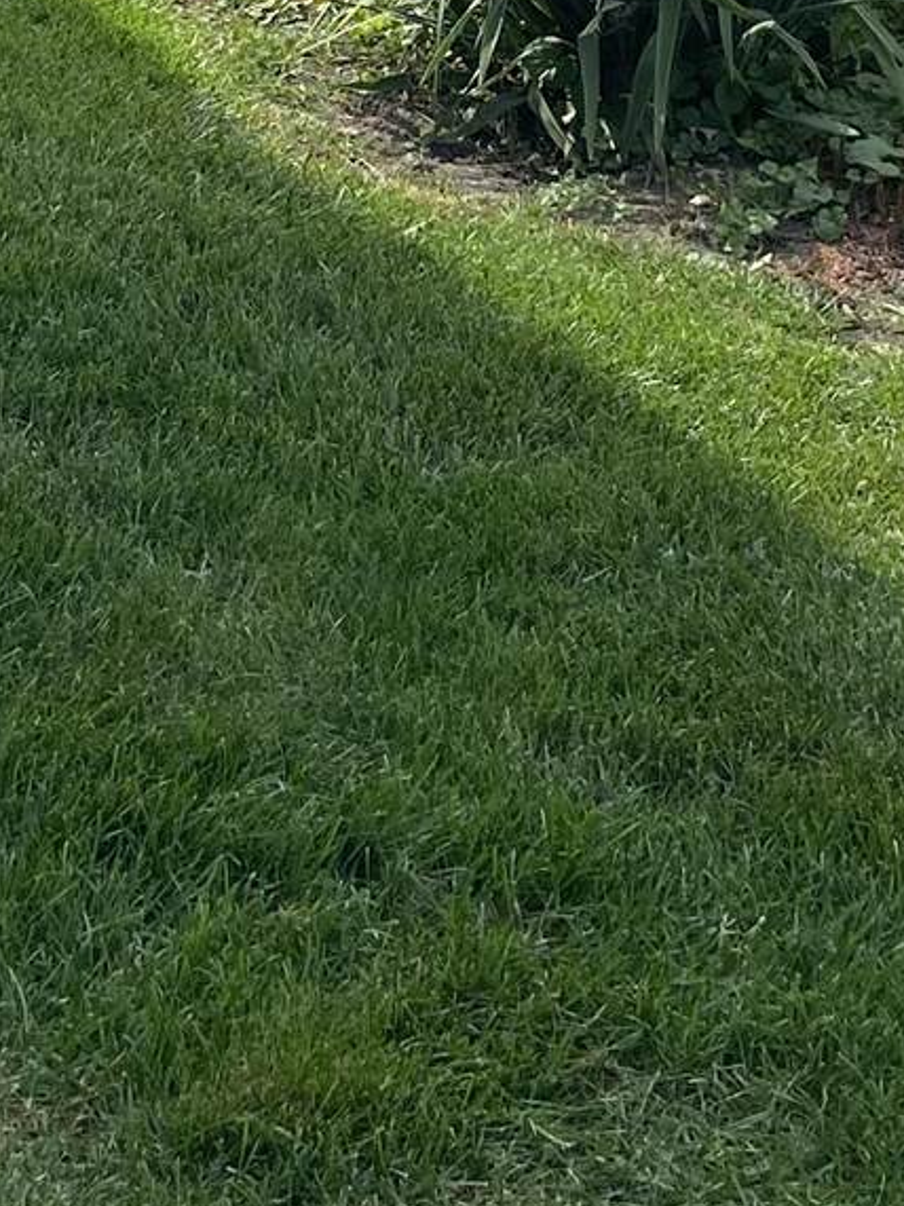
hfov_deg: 14.1
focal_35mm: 105
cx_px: 349
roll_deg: -0.1
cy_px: -65
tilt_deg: -13.7
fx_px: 3657
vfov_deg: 18.1
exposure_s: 1/2315
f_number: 1.8
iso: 32
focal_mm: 4.25
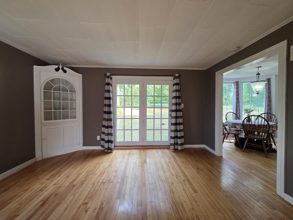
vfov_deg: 89.9
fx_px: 110
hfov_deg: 106.2
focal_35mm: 13
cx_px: 146
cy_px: 110
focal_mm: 2.2
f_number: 1.9
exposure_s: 1/120
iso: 200
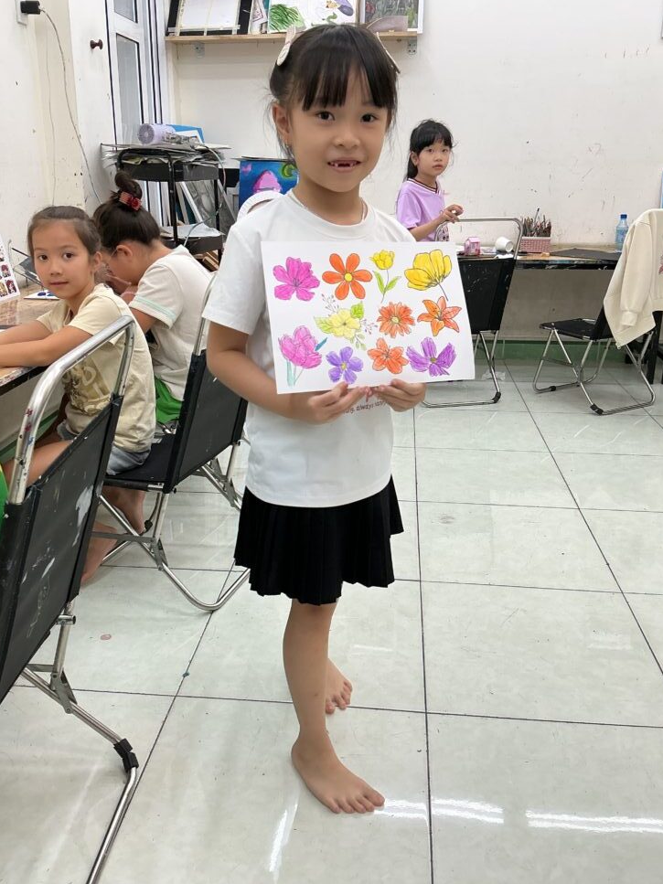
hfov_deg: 46.8
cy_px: 435
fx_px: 766
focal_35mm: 30
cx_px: 328
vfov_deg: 60.0
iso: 40
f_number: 1.8
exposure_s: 1/120
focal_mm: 3
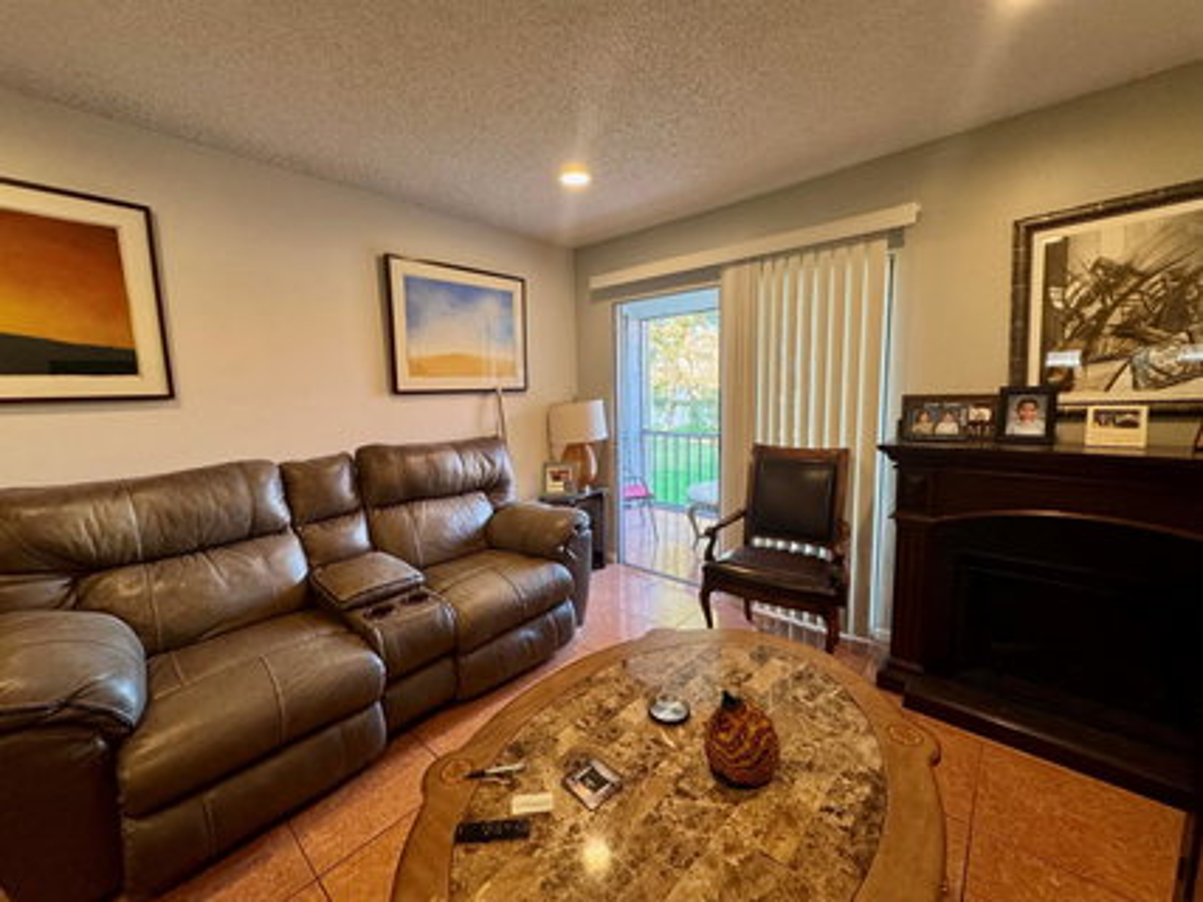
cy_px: 451
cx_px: 602
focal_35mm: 14
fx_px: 486
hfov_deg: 102.1
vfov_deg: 85.6
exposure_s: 1/60
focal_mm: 2.22
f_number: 2.2
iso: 250
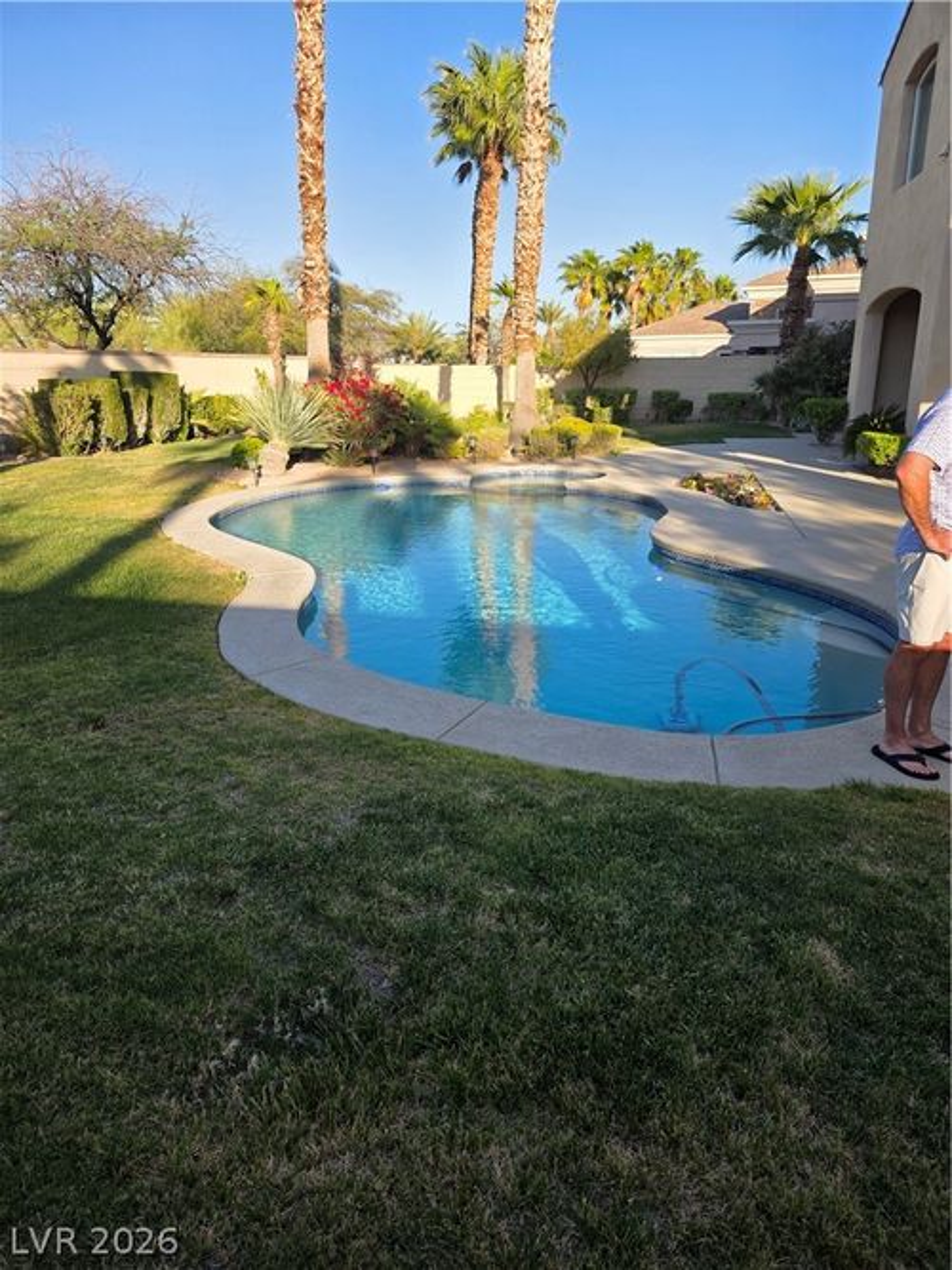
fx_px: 844
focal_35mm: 23
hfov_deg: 58.9
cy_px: 635
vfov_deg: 73.9
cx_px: 476
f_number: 1.7
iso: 80
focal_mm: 6.3
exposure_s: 1/2517
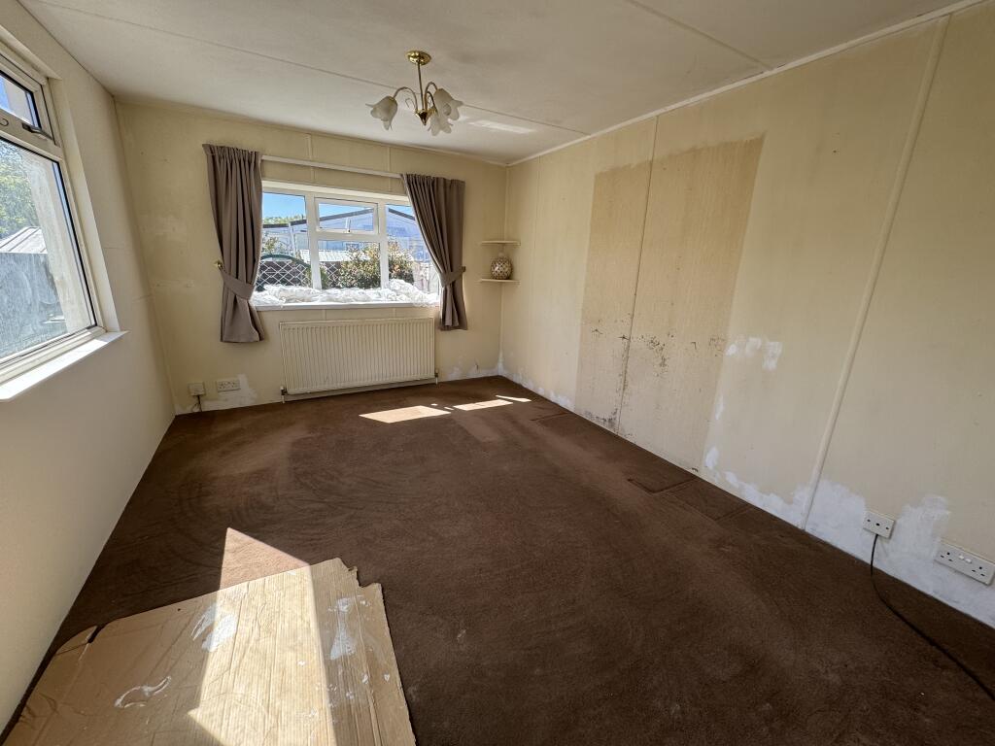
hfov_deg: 102.1
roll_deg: -2.8
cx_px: 498
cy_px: 373
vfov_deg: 85.7
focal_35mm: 14
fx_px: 402
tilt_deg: -16.6
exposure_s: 1/238
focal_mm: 2.22
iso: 40
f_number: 2.2
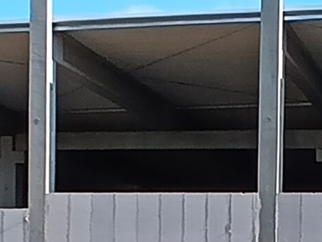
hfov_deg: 21.8
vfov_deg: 15.6
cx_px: 280
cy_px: 353
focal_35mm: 88
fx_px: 819
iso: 50
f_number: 2.2
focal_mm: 1.65
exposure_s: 1/462
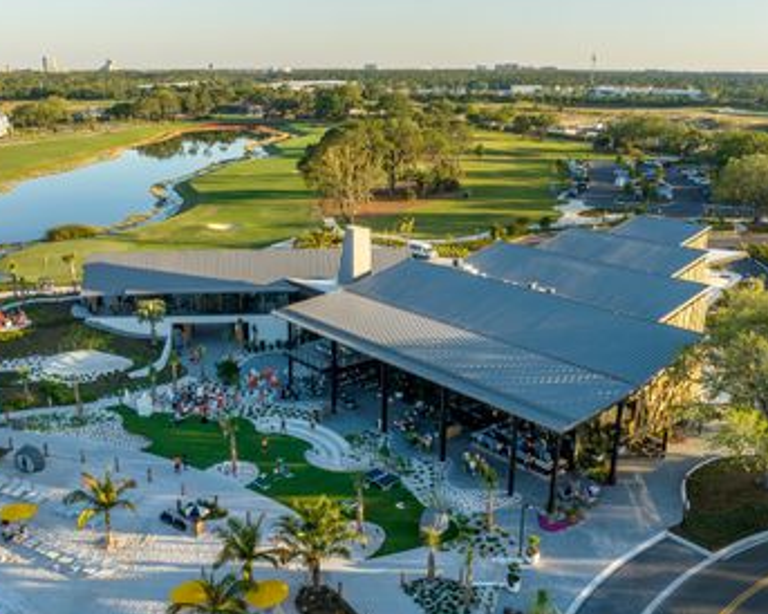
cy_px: 365
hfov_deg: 51.5
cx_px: 362
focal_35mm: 35
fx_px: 795
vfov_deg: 42.0
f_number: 6.3
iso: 100
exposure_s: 1/160
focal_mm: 12.29
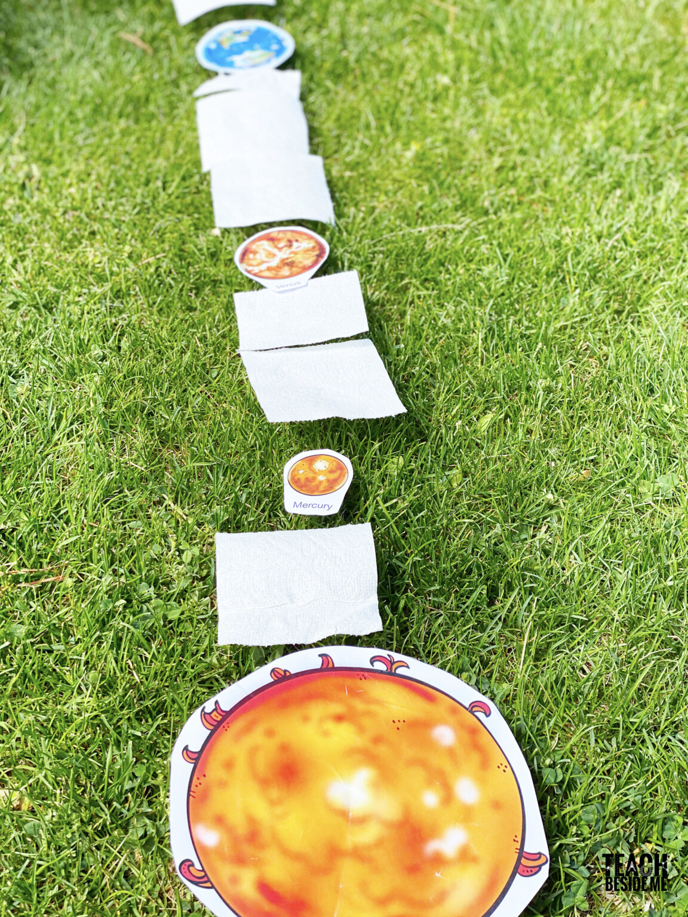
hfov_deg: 28.0
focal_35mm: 52
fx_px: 1378
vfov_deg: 36.8
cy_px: 458
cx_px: 344
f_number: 2
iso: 20
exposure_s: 1/1020
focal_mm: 6
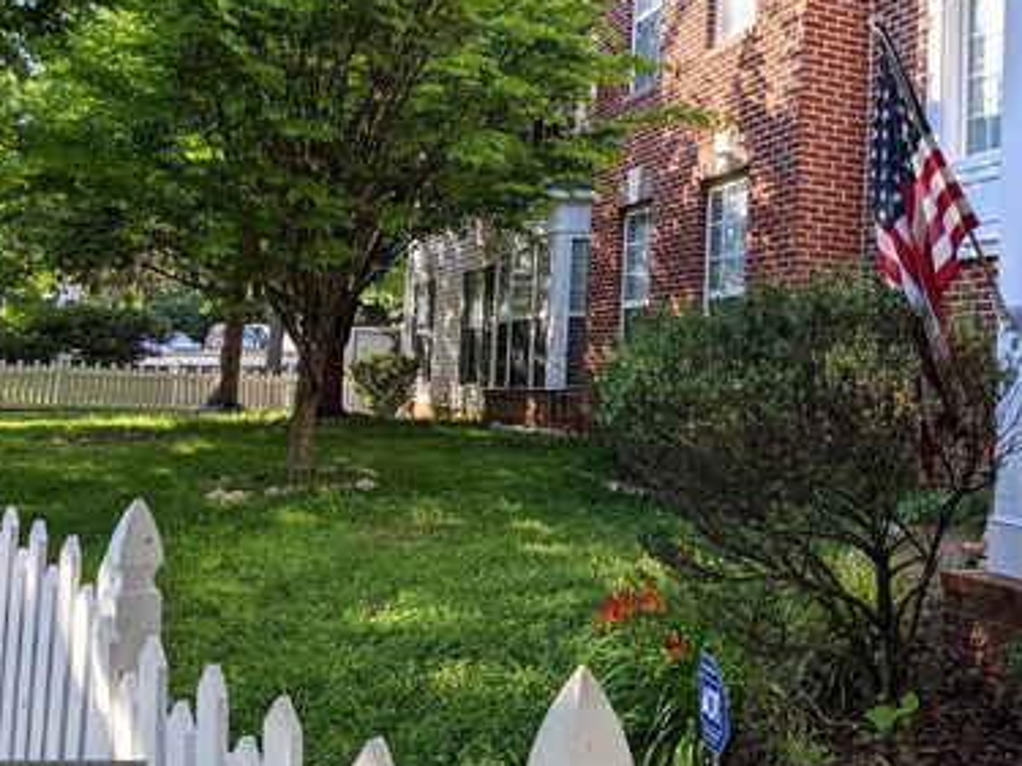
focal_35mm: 36
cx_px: 662
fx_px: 1063
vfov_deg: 39.5
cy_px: 304
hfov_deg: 50.6
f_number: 1.8
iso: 49
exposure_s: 1/903
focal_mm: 4.44
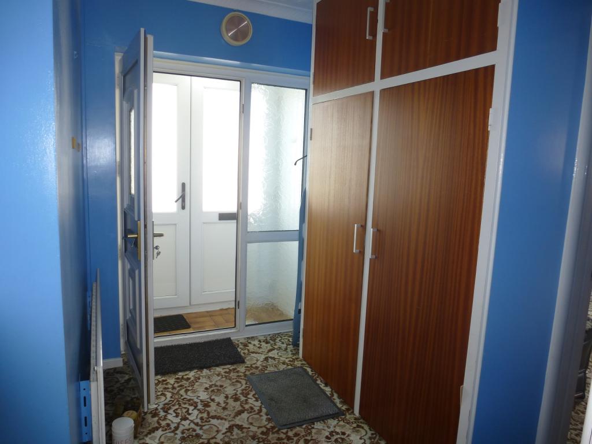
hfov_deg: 71.6
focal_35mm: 24
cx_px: 296
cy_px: 222
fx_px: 410
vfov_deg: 56.8
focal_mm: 4.3
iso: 100
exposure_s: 1/30
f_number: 3.3
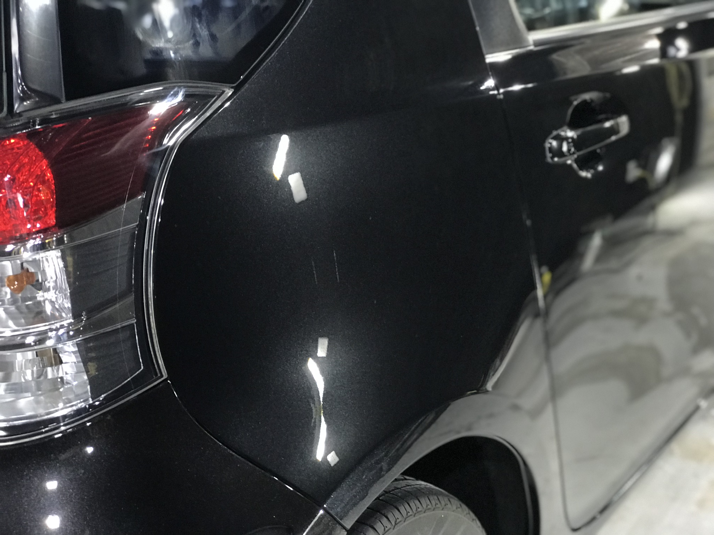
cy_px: 268
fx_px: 1176
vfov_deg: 25.7
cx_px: 357
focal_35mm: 57
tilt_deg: -17.4
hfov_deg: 33.8
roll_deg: +3.0
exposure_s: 1/60
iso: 400
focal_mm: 6.6
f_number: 2.8
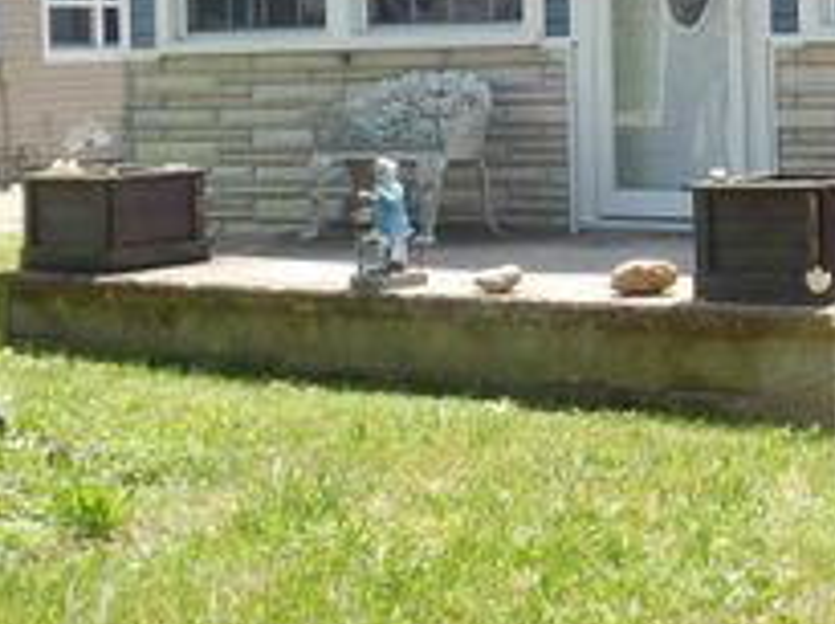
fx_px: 2119
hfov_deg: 21.6
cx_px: 815
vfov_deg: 16.4
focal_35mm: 88
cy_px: 18
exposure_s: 1/500
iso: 125
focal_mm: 6.3
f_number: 3.5
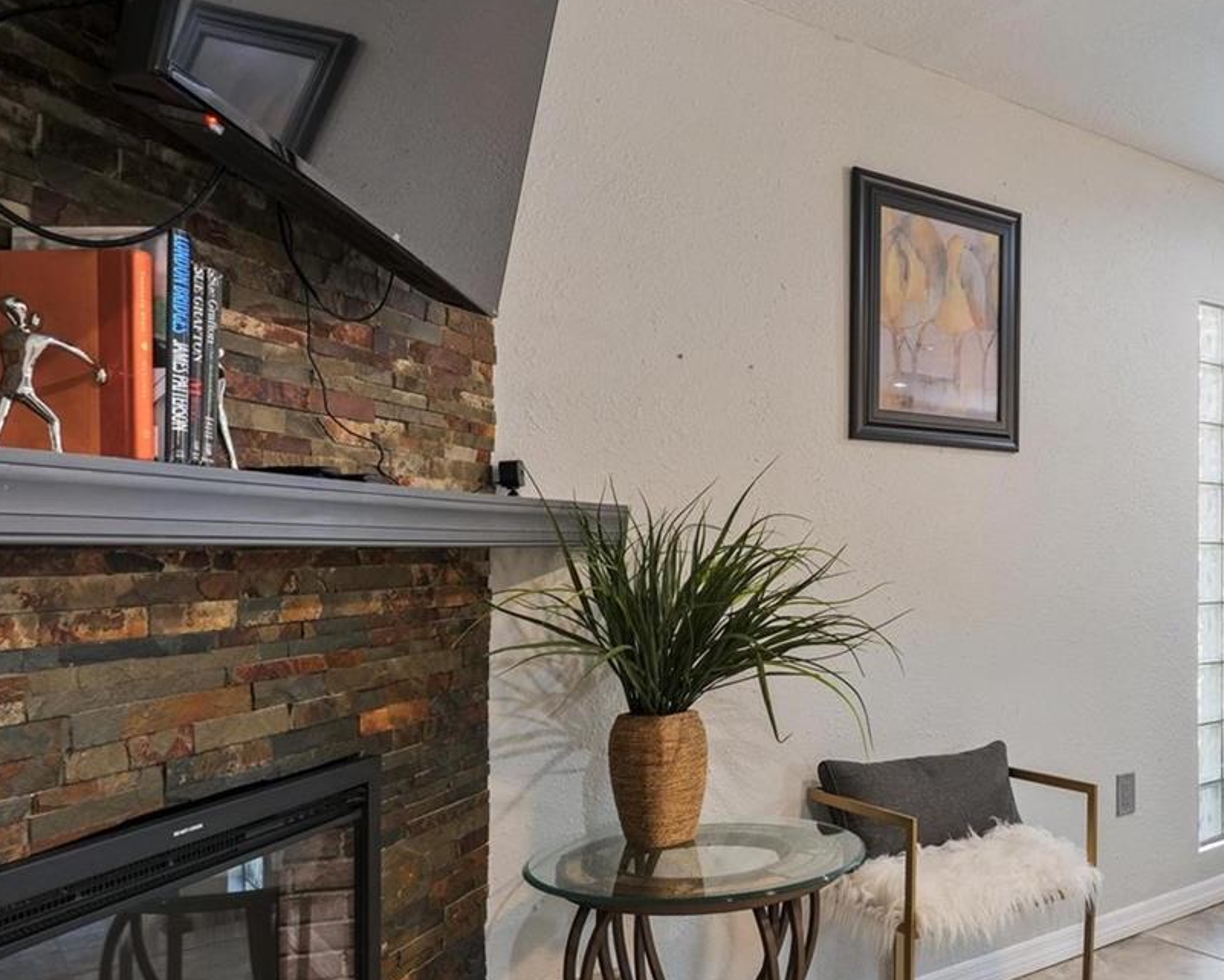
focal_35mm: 30
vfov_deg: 48.4
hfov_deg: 52.9
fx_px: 1087
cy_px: 553
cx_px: 1057
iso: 400
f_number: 8
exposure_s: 1/2.5
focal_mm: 16
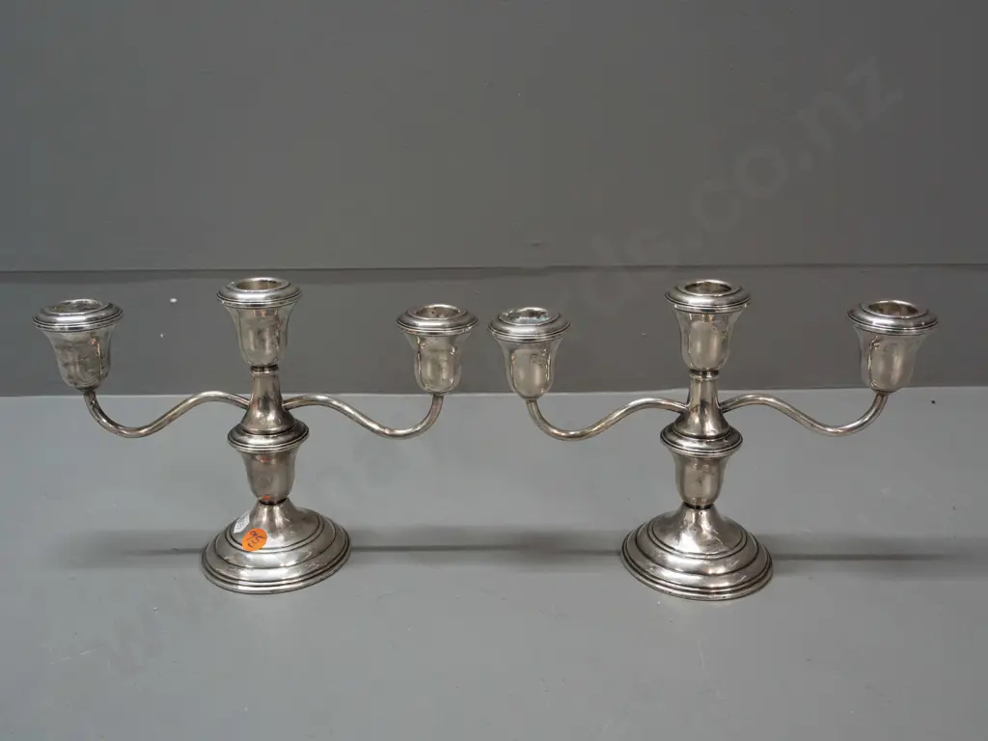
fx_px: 856
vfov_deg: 46.8
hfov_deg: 60.0
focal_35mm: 30
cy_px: 370
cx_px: 494
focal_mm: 15
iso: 2500
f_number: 5
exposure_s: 1/200
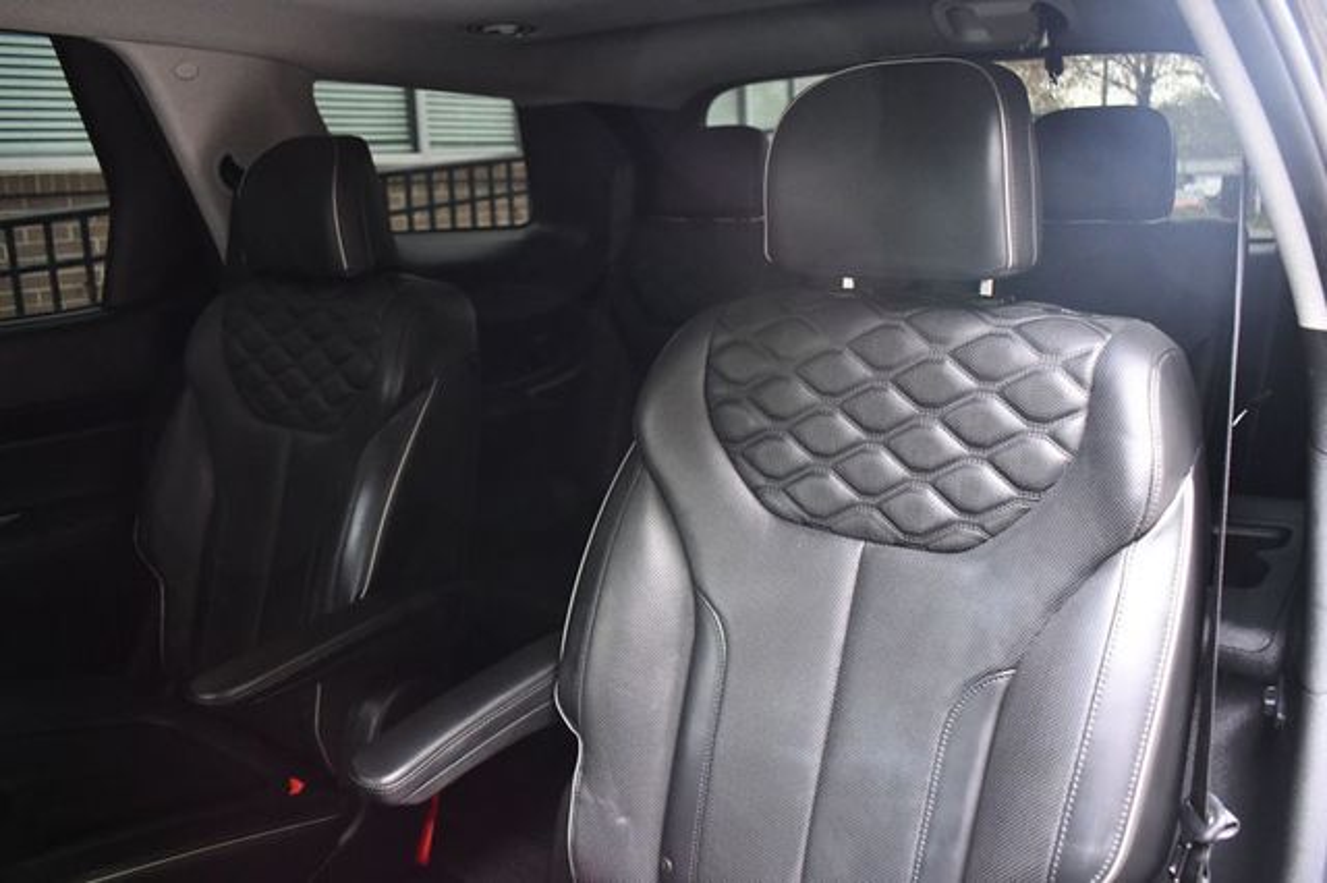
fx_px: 1105
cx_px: 664
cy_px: 442
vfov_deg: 43.6
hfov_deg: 62.0
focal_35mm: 30
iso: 3200
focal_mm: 20
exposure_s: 1/125
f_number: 3.5
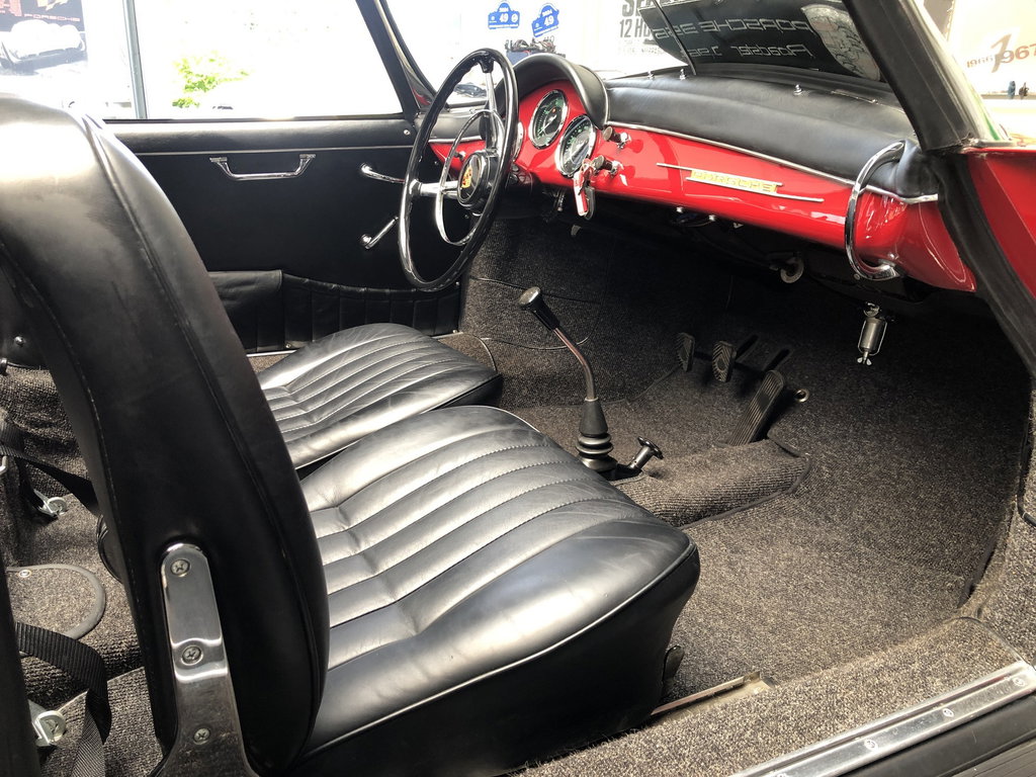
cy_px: 388
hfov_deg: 63.4
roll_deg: -1.4
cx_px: 518
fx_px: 838
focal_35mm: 28
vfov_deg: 49.7
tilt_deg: -17.8
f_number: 1.8
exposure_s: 1/30
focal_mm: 3.99
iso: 32
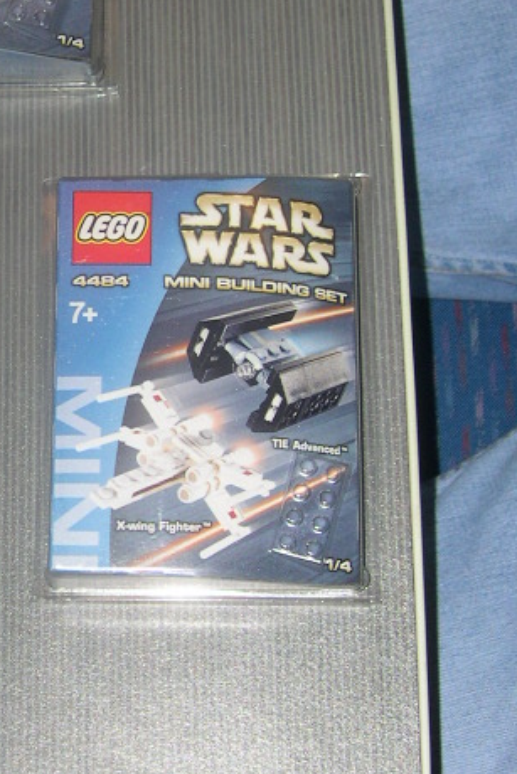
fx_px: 1894
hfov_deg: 15.1
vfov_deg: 23.1
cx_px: -89
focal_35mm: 88
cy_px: 370
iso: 100
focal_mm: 8
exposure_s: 1/60
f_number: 2.8
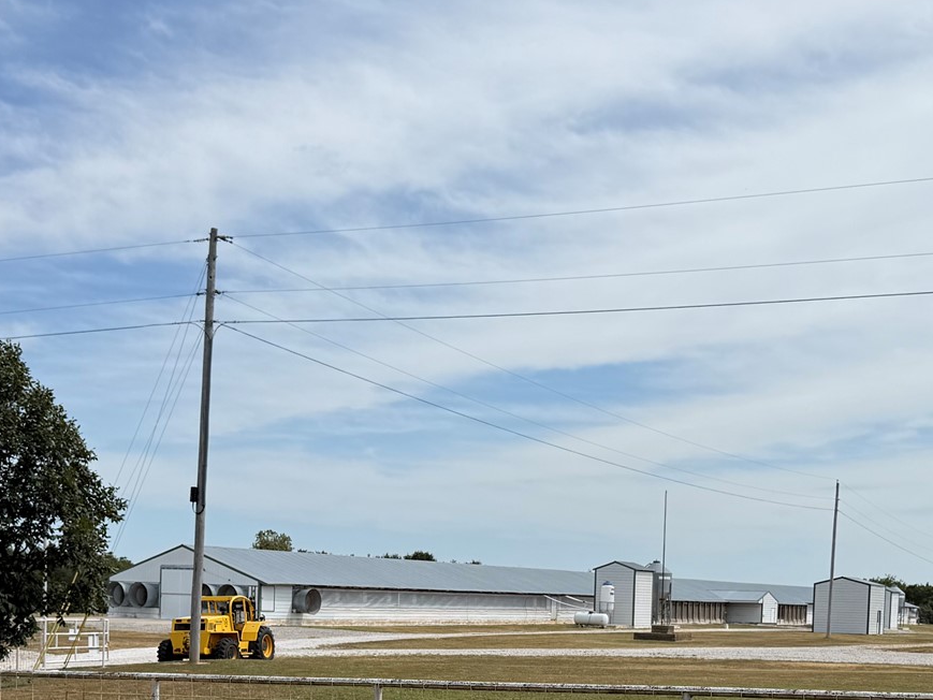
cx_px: 487
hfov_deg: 36.2
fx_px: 1429
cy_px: 658
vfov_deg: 26.4
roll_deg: -2.4
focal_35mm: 53
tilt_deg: -2.2
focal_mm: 6.76
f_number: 1.78
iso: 80
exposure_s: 1/7353
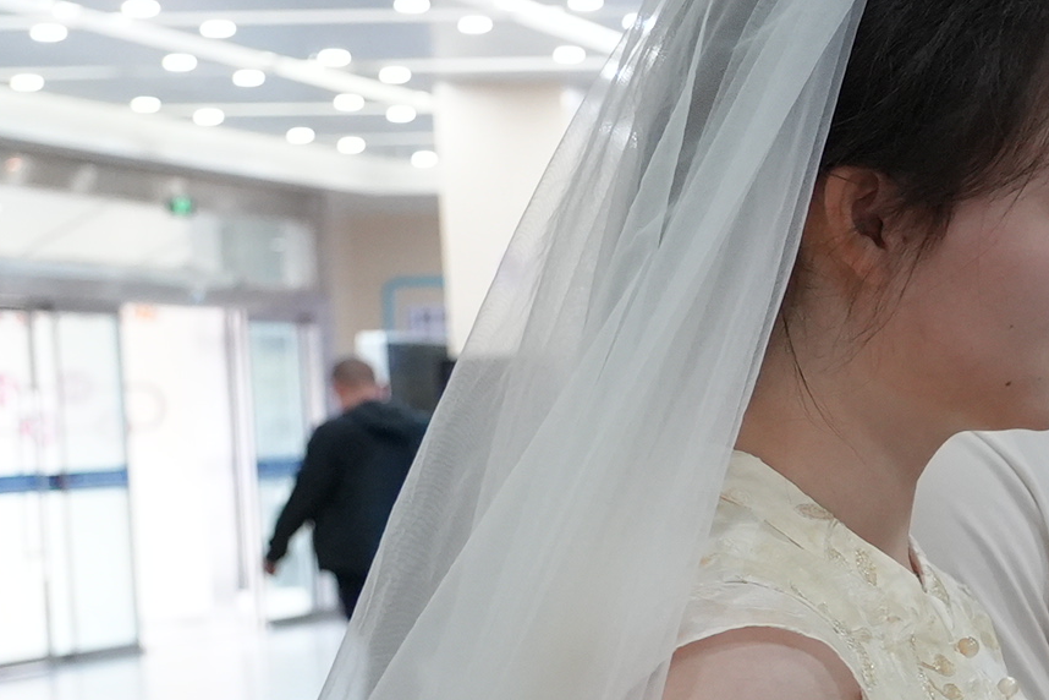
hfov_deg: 16.5
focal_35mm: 98
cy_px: 535
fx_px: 2855
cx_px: 2026
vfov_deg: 13.9
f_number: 4
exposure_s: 1/160
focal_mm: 24
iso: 2500
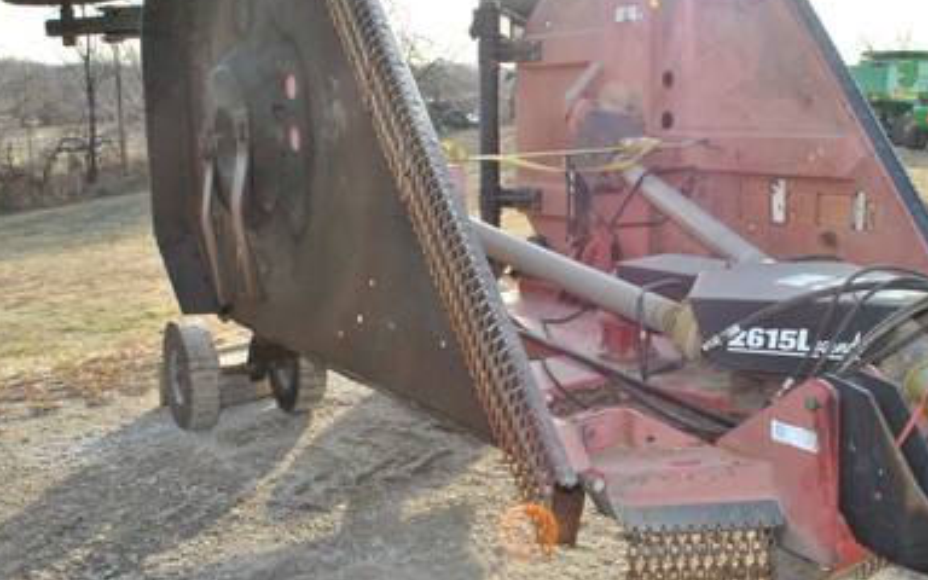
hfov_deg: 50.0
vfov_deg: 32.8
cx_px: 566
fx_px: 986
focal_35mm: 39
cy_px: 268
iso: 800
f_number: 13
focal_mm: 18
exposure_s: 1/200
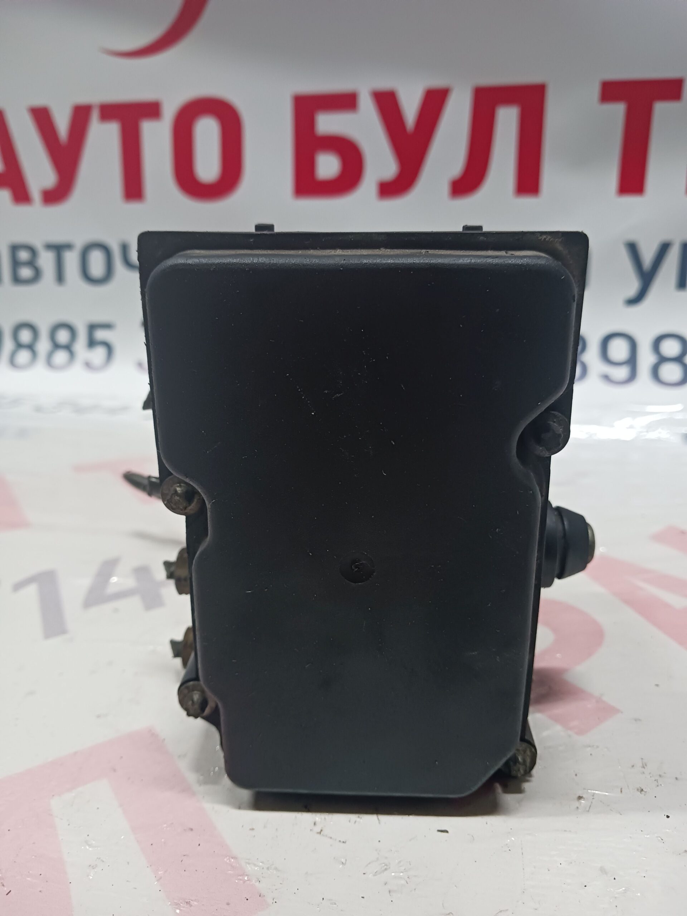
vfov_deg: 65.3
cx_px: 344
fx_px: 714
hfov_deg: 51.4
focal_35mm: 27
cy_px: 458
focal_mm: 4
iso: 400
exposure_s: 1/25
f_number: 1.8
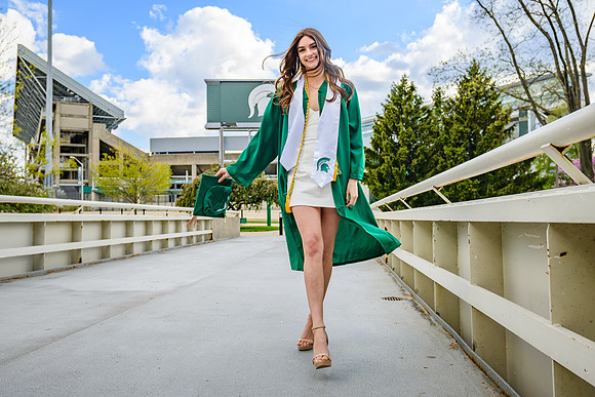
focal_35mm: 32
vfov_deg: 40.9
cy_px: 187
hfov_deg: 58.4
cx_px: 299
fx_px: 532
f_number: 4
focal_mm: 24
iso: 100
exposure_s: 1/500
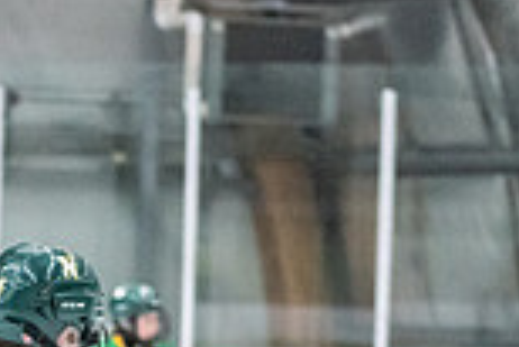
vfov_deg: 4.5
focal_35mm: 303
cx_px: -87
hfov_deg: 6.8
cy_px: 642
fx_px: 4372
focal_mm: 70
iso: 4000
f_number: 2.8
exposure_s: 1/800
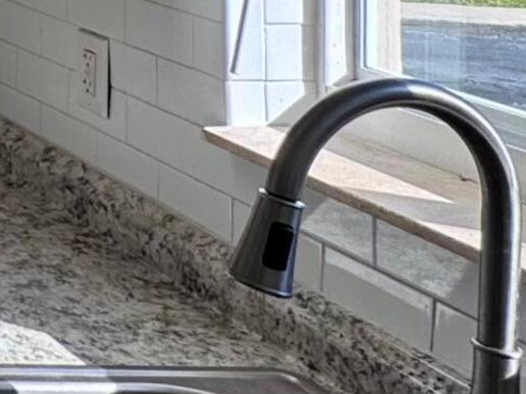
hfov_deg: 15.6
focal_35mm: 82
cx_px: -663
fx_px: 1246
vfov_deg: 16.0
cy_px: -254
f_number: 2.2
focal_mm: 2.22
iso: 40
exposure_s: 1/327
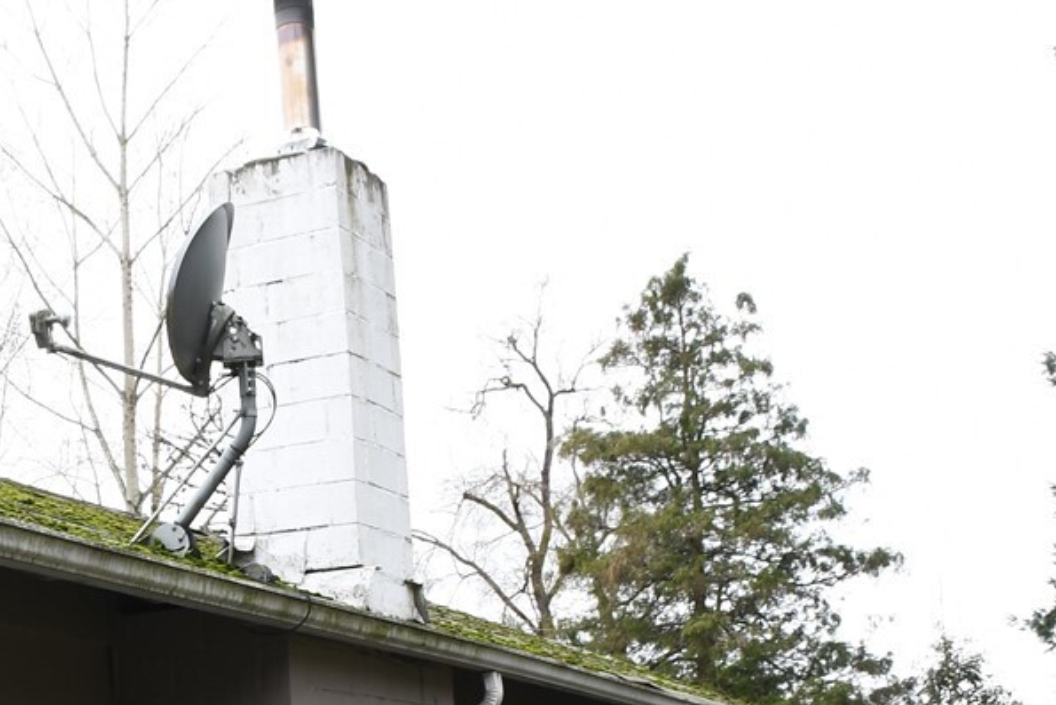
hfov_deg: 25.7
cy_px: 793
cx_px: 150
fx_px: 2259
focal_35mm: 77
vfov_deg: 17.1
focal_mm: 18
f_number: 10
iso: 200
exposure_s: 1/30
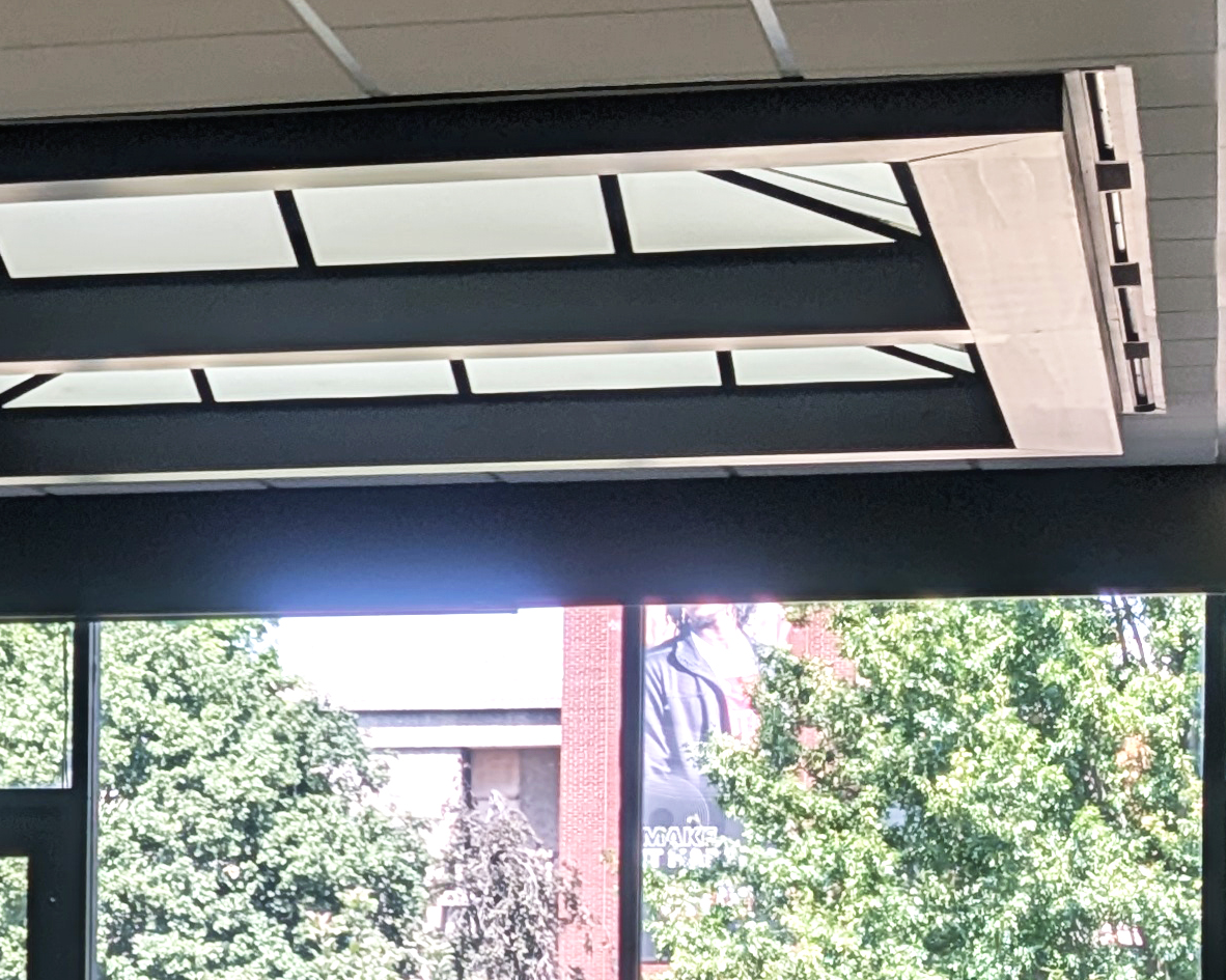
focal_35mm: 162
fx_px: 5877
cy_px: 1086
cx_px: -1065
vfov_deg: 9.4
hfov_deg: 11.0
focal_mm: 6.9
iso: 23
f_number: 1.68
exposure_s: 1/120
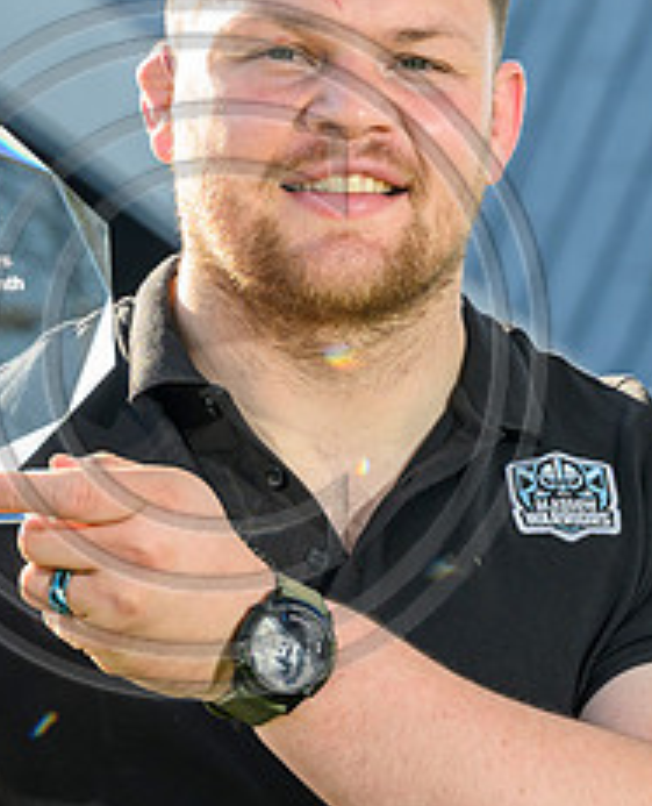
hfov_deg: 5.0
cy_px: 345
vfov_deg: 6.1
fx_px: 7520
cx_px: 326
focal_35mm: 314
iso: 320
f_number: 8
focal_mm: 115
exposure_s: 1/250
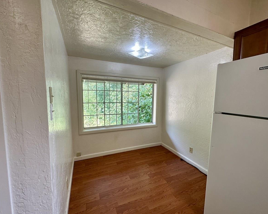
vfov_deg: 84.0
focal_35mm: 15
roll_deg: -1.0
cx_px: 134
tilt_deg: -5.0
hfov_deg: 96.8
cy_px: 107
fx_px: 119
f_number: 2.2
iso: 100
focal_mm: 2.22
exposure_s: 1/120
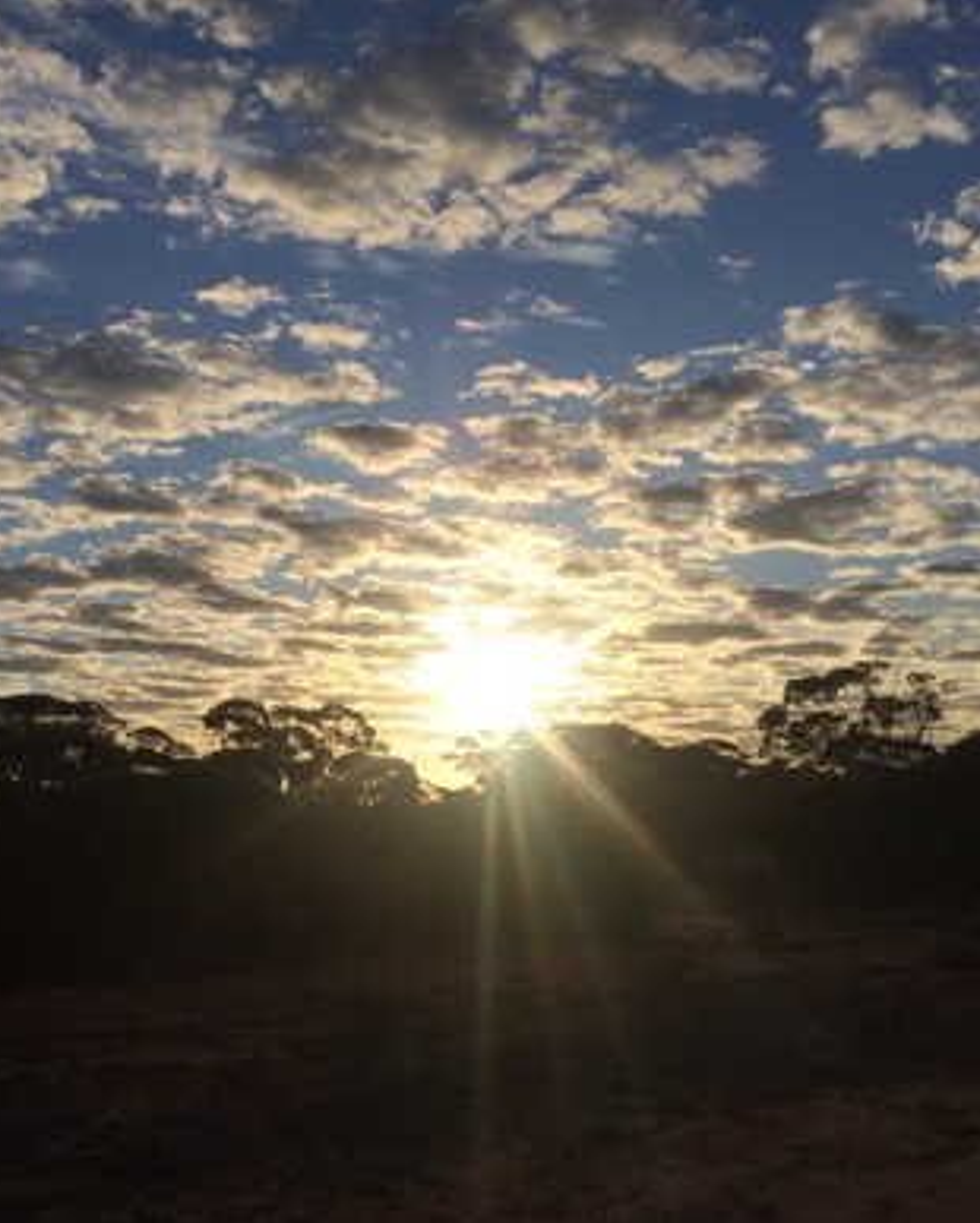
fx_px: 1377
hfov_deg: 39.1
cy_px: 613
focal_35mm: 38
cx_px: 443
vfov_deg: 47.9
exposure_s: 1/5882
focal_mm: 4.15
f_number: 2.2
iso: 32
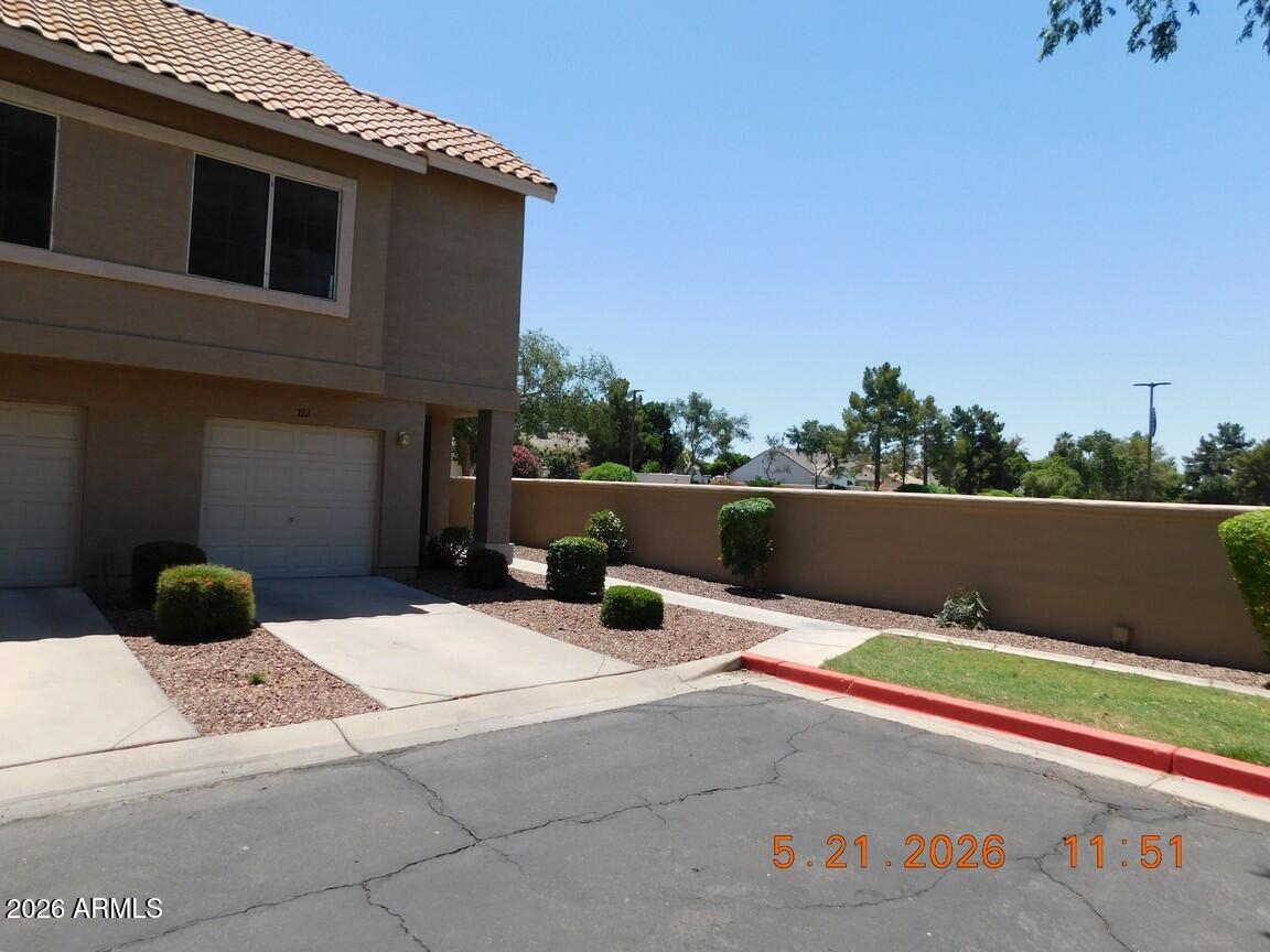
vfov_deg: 58.9
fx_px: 844
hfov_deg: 73.9
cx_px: 635
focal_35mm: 23
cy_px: 476
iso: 125
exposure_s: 1/400
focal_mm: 4
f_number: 6
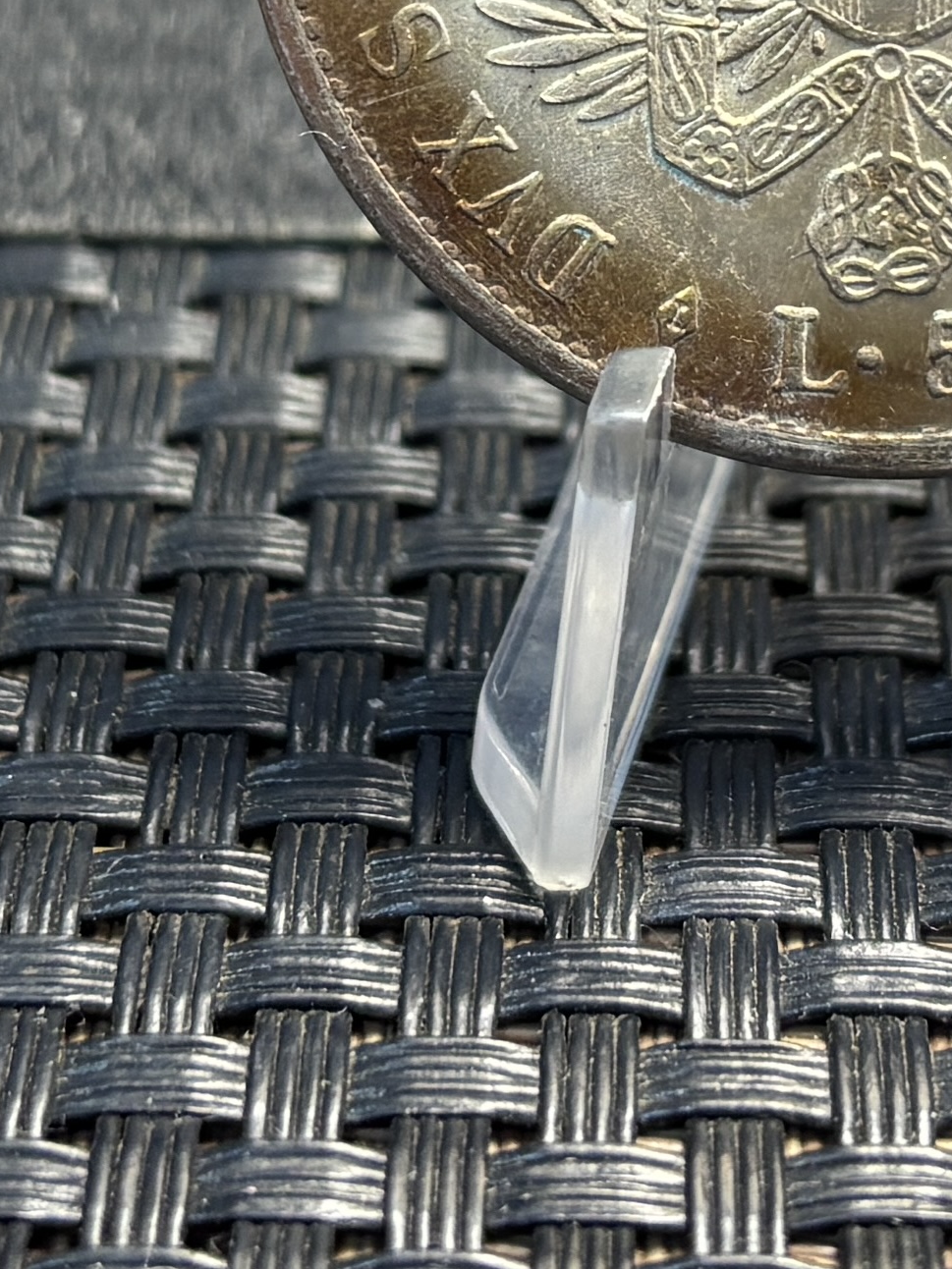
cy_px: -195
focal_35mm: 79
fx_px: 2897
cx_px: 904
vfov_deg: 23.0
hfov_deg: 18.3
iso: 125
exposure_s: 1/50
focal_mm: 5.96
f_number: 1.6
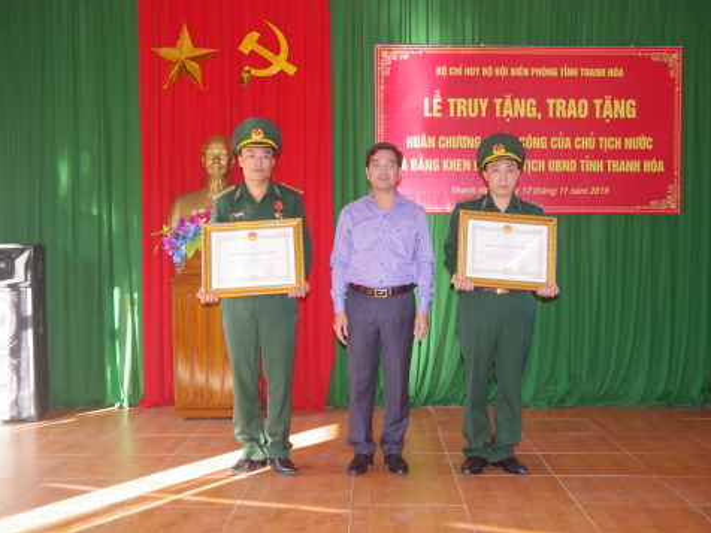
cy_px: 261
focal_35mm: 40
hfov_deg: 46.8
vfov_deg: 36.0
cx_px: 382
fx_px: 822
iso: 800
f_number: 4.5
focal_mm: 24
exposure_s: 1/80
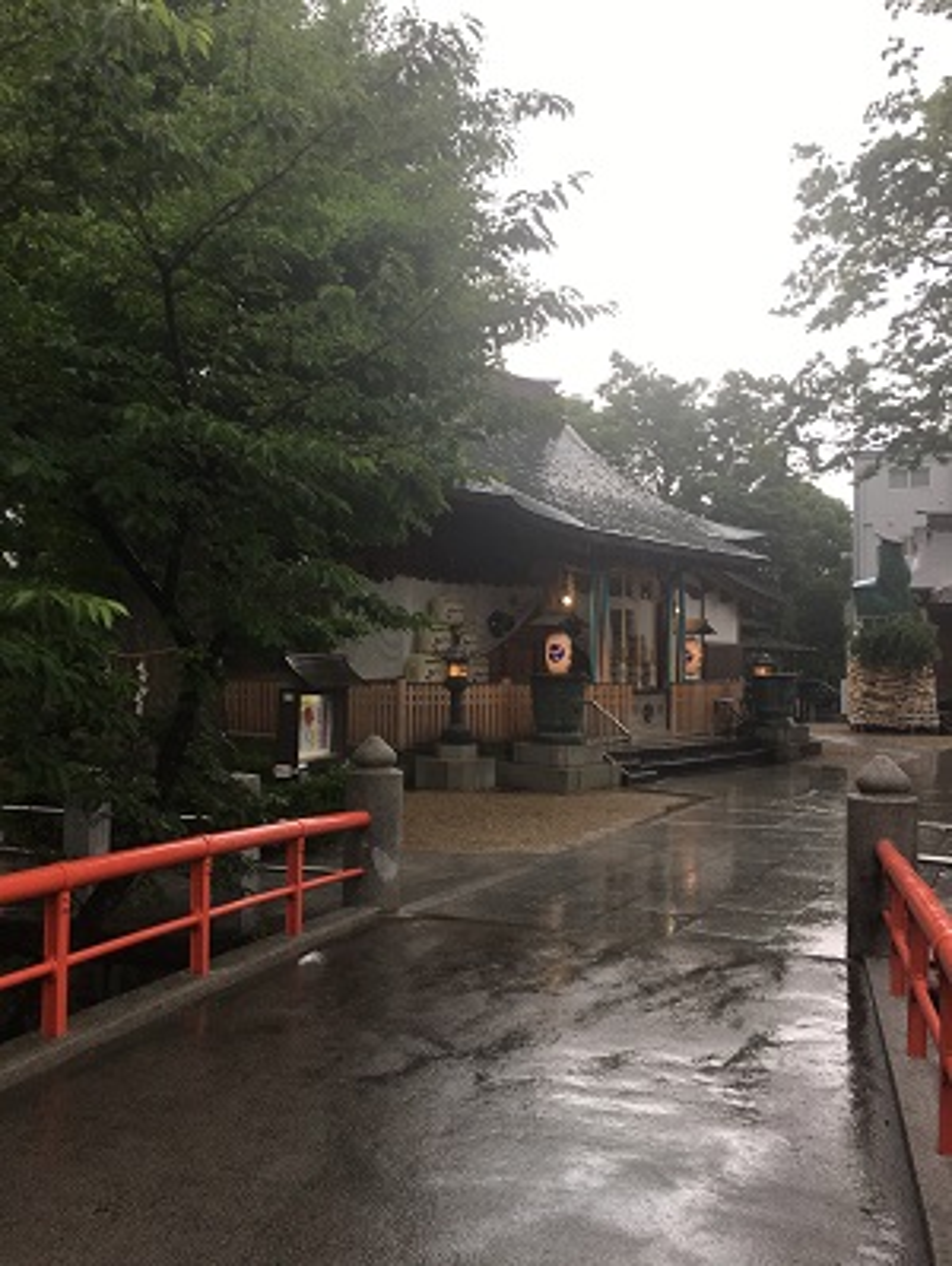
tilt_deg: +2.2
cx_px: 476
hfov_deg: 48.3
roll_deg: -0.9
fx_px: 1062
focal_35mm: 29
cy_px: 633
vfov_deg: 61.6
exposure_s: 1/60
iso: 25
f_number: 2.2
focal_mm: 4.15
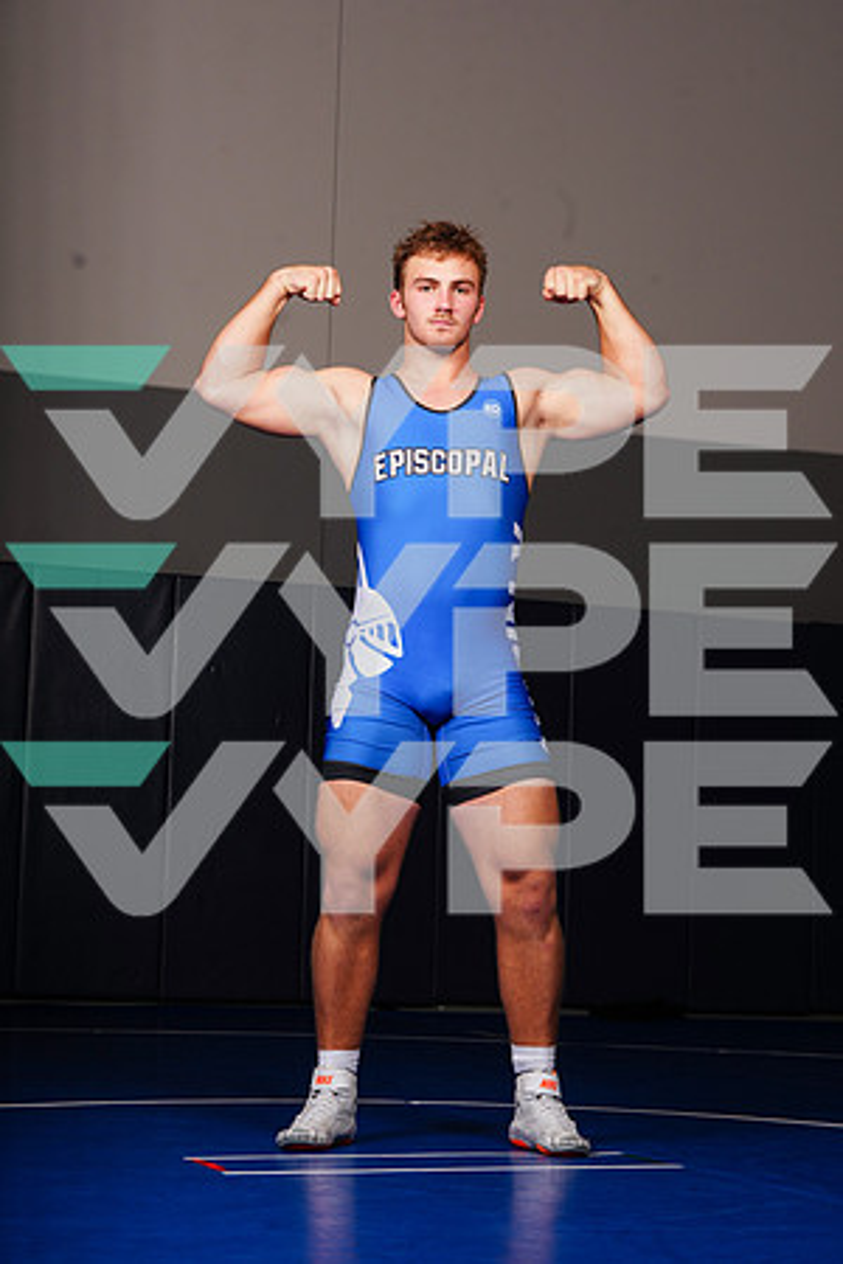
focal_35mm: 70
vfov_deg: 28.8
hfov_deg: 19.5
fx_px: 2459
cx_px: 422
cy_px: 632
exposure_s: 1/200
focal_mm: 70
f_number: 10
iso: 320
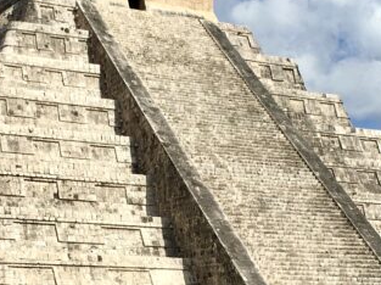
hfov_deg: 20.6
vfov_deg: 15.5
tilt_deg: +7.7
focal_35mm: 95
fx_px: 1044
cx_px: 142
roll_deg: -1.2
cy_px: 217
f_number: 2.2
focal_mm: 4.15
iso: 25
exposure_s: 1/2849
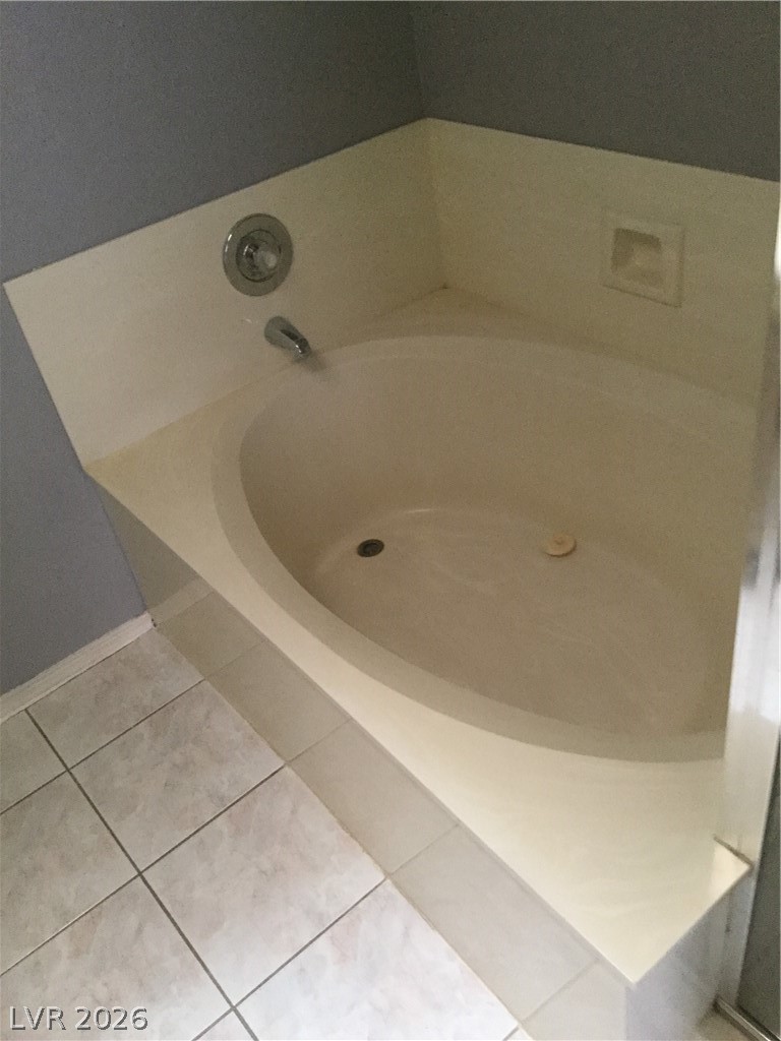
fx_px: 933
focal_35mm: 31
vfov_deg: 58.4
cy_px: 520
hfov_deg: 45.4
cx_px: 390
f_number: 2.4
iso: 200
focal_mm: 3.3
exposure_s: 1/20
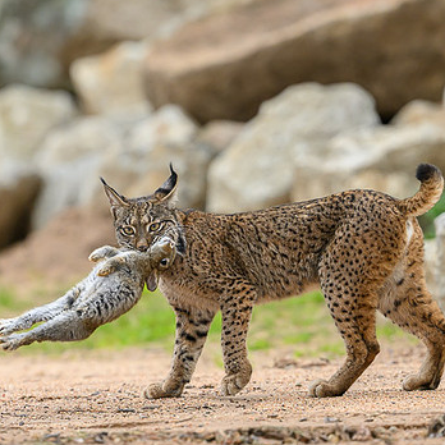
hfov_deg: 2.6
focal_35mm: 665
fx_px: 9672
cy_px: 276
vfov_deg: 2.6
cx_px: 166
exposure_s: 1/2000
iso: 1000
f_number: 4
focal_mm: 400
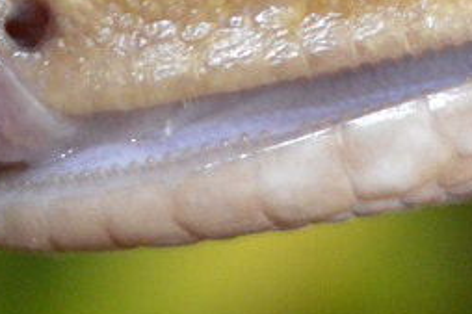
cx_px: 392
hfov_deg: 4.0
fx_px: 6815
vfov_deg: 2.6
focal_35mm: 520
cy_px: -128
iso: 900
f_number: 5.6
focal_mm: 55
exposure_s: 1/60
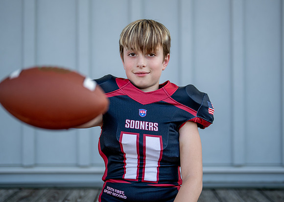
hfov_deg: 33.3
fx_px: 475
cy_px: 92
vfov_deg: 24.1
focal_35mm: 59
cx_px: 151
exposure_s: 1/2000
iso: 100
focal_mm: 50
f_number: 1.2
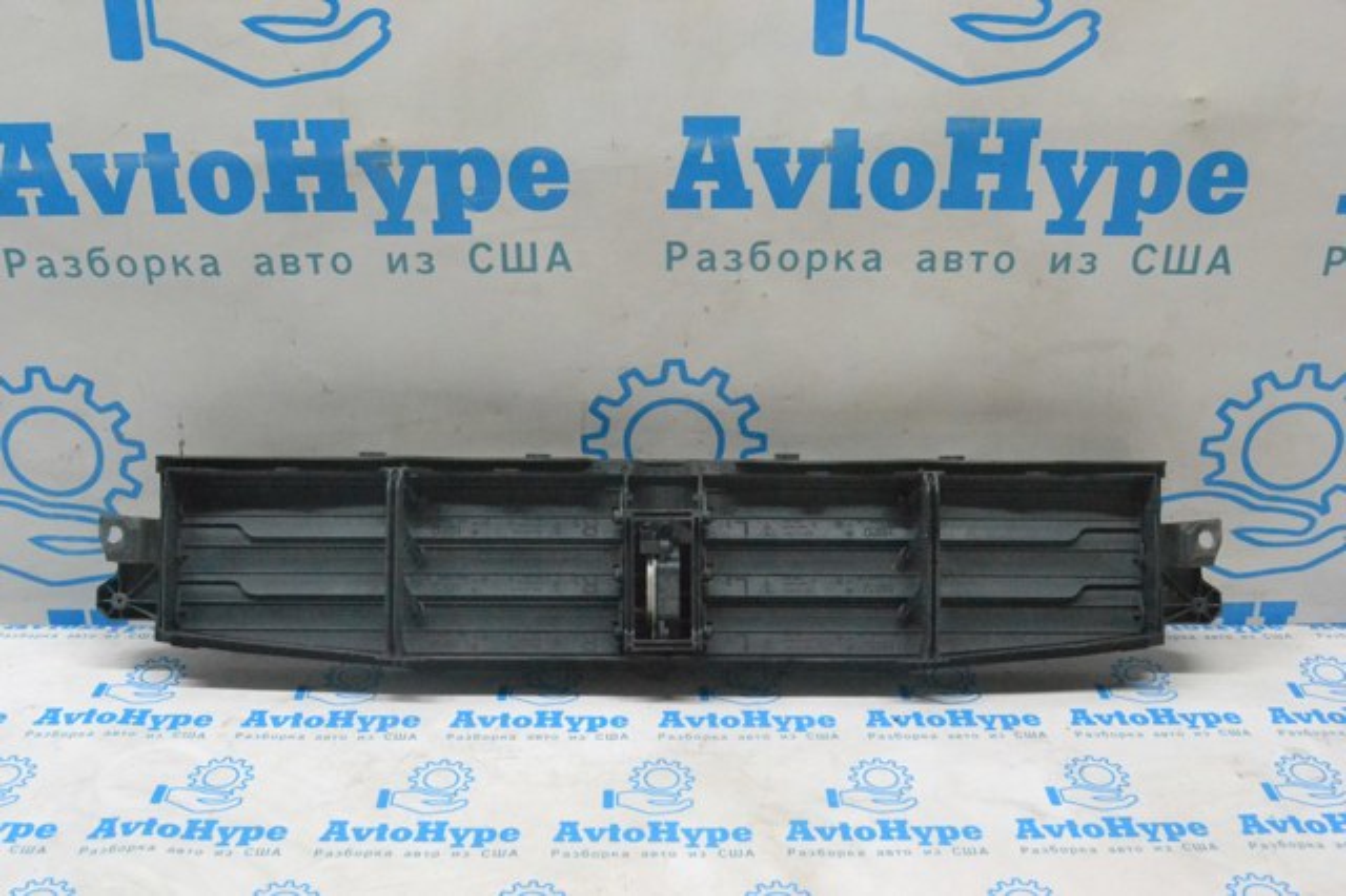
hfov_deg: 49.6
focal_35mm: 39
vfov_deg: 34.2
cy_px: 448
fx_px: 1457
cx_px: 673
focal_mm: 26
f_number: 10
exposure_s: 1/160
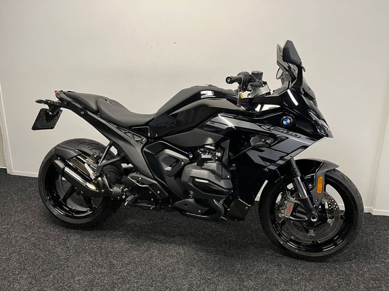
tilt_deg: -14.5
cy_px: 146
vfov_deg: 53.1
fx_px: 292
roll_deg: +0.1
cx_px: 194
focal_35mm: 26
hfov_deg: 67.3
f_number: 1.6
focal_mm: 5.1
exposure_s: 1/50
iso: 100
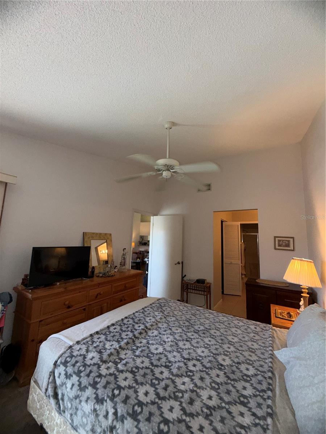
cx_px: 163
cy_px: 217
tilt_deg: +7.1
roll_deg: -2.2
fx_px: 176
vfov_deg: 102.1
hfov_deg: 85.7
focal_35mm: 14
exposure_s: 1/60
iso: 80
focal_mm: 2.22
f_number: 2.2
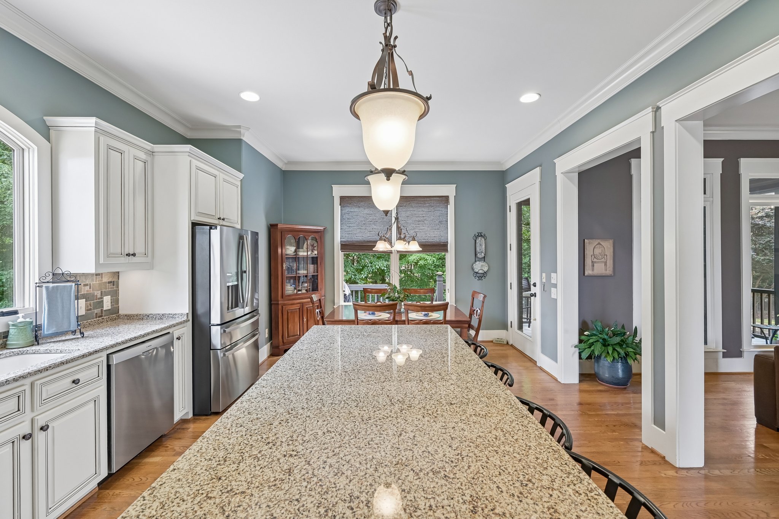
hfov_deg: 100.4
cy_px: 260
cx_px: 390
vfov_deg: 77.3
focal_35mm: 15
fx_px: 325
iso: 400
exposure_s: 1/40
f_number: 8
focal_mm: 15
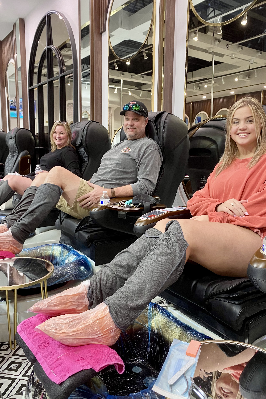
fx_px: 310
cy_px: 205
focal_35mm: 28
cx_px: 137
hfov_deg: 46.4
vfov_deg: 65.5
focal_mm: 4.25
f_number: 1.8
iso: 200
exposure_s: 1/60
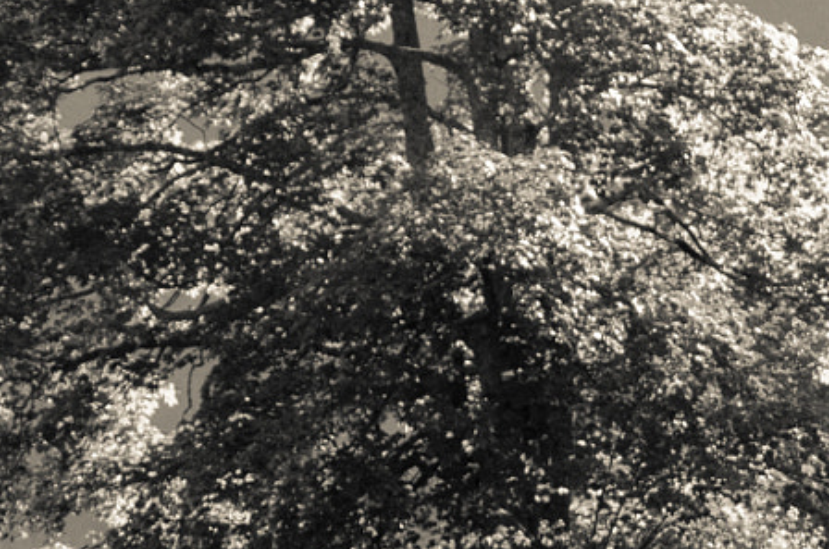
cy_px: -274
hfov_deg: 2.3
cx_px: 1273
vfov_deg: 1.5
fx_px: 20504
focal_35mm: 892
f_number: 4
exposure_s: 1/200
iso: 200
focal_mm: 130
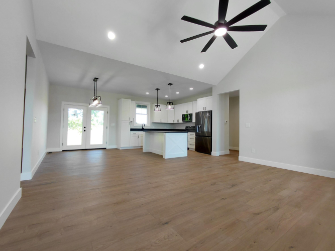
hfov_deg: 94.5
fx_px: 155
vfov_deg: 78.1
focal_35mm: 16
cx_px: 168
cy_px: 126
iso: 80
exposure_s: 1/60
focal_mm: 1.64
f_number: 2.2
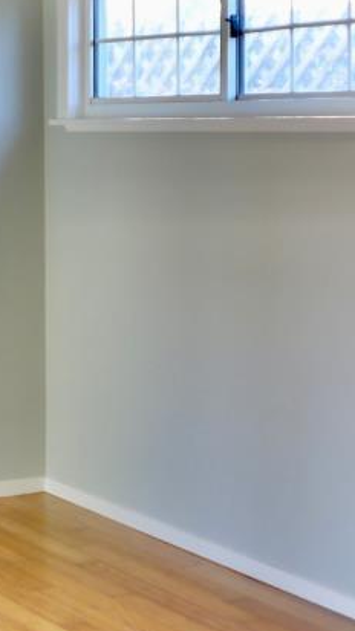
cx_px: -63
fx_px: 1591
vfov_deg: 22.4
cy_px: 266
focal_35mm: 95
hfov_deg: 12.5
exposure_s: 1/80
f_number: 1.7
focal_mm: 10.9
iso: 200
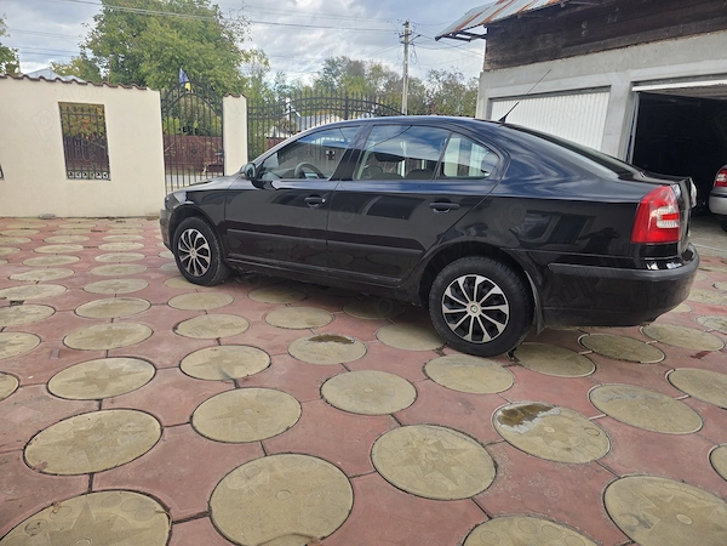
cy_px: 273
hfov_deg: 73.9
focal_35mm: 23
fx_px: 483
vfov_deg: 58.9
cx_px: 364
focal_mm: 6.3
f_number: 1.7
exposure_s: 1/359
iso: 32
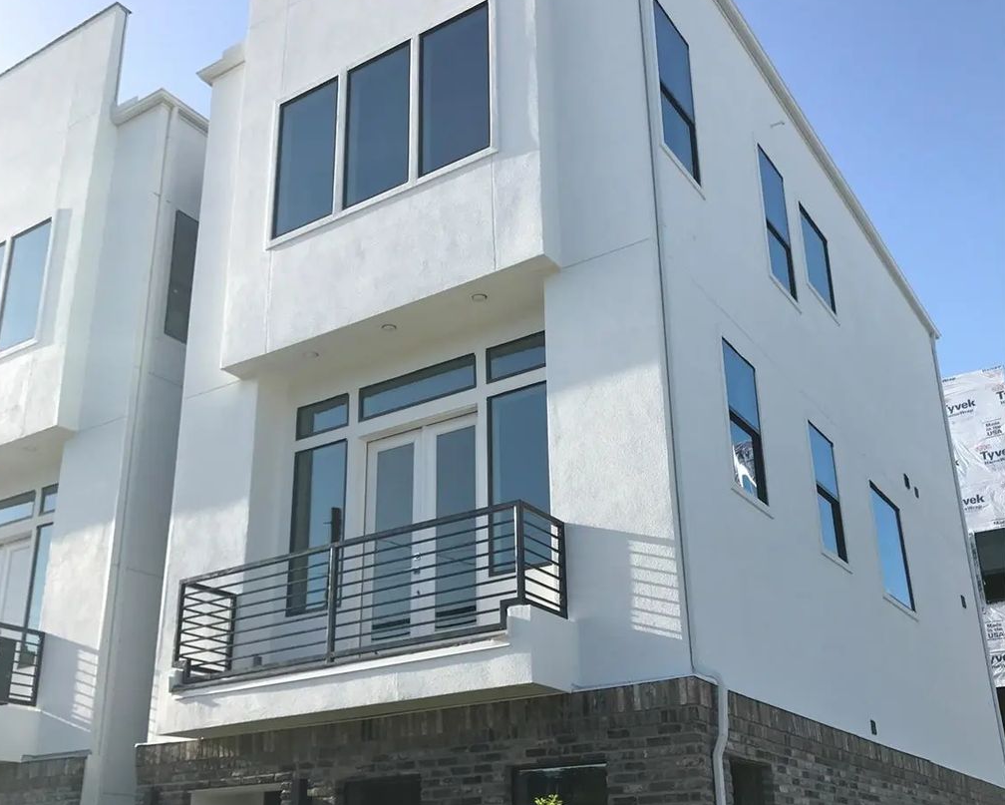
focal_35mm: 37
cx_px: 499
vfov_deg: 40.1
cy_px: 459
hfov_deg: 49.1
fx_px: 1101
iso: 20
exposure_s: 1/1546
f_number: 1.8
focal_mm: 3.99
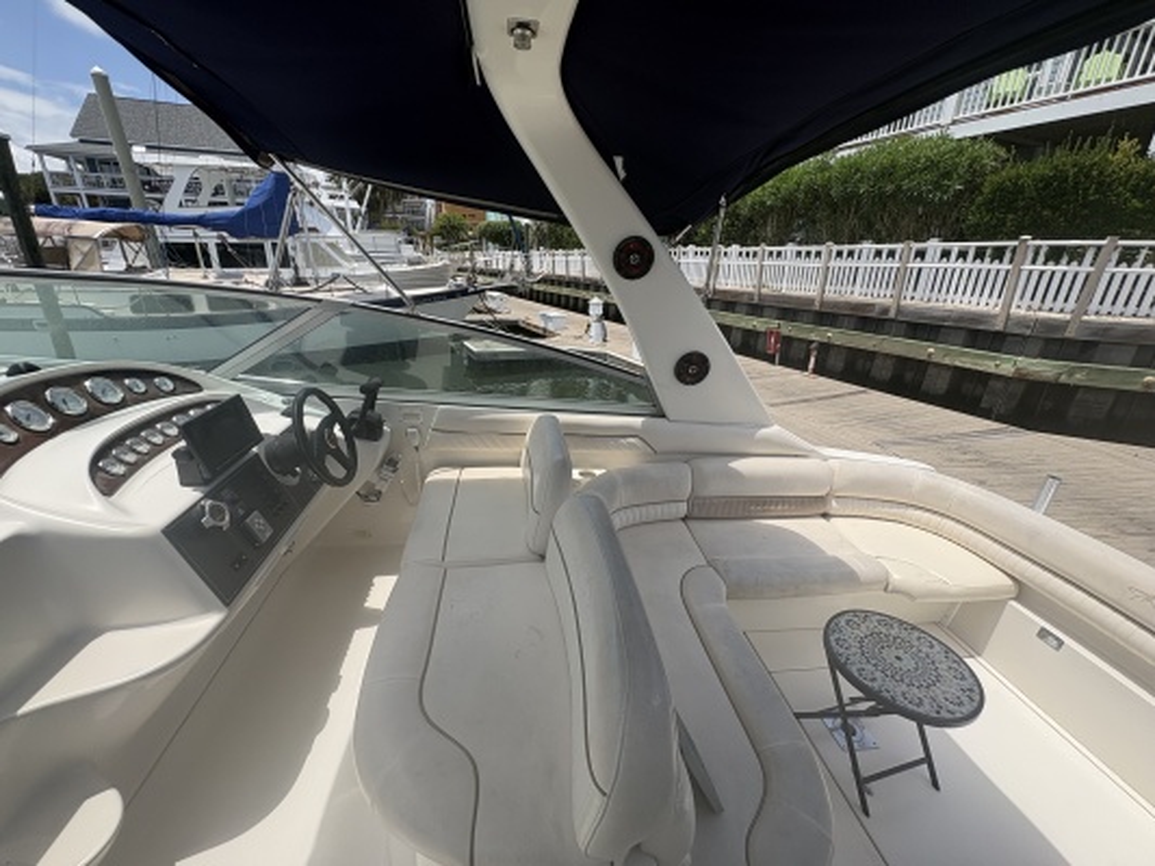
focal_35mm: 14
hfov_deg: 102.1
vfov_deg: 85.7
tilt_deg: -18.6
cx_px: 578
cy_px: 433
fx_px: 467
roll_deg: -1.2
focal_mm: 2.22
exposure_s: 1/1976
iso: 50
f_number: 2.2
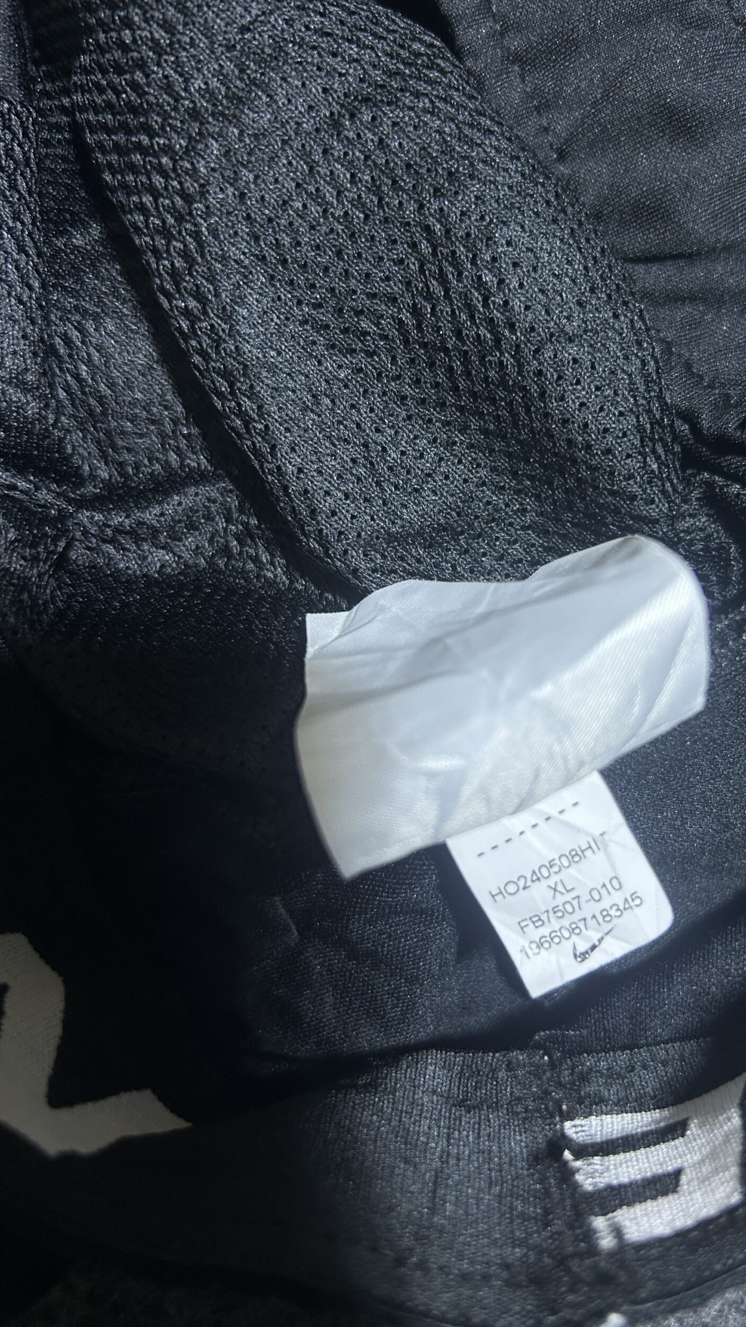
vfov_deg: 66.1
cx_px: 505
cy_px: 648
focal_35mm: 29
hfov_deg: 39.6
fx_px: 1020
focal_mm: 5.7
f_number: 1.5
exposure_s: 1/100
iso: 100
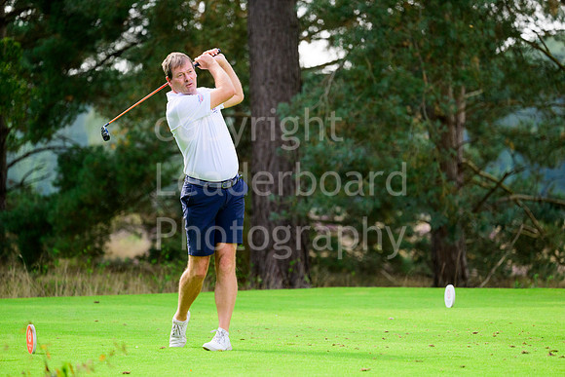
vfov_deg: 4.9
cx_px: 282
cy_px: 188
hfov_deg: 7.4
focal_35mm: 280
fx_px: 4395
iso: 1250
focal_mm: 280
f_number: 5.6
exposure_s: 1/1600
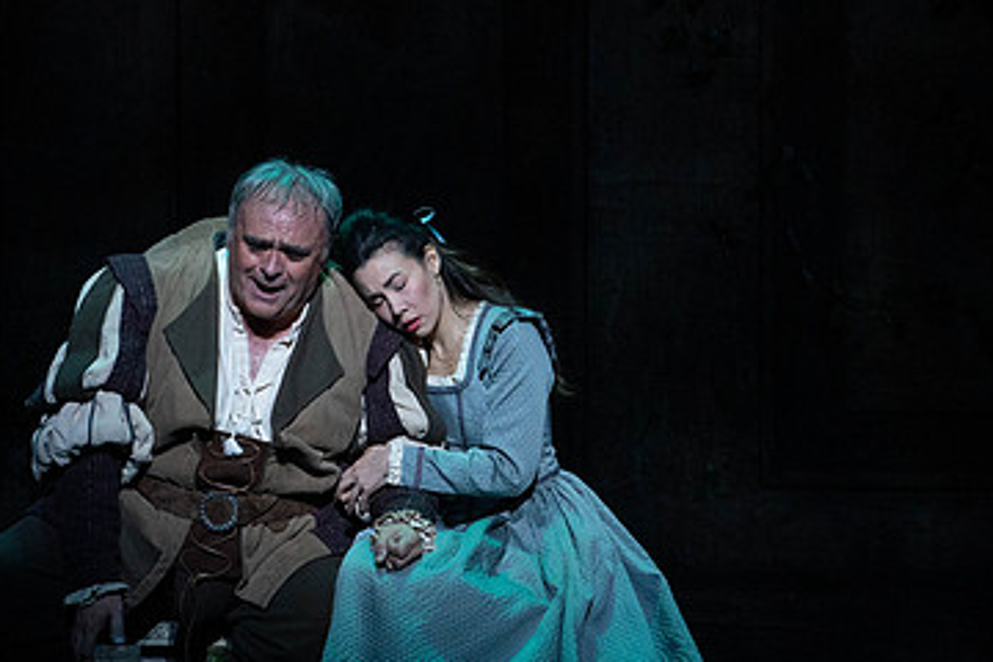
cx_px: 672
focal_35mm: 421
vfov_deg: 3.3
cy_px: 223
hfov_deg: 4.9
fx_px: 11612
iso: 5000
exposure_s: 1/250
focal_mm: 200
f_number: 6.3
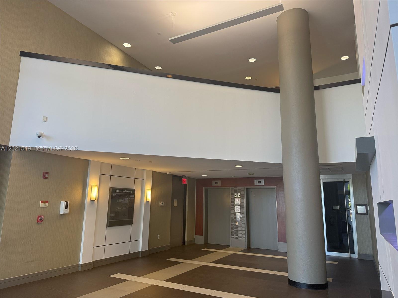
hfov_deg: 71.6
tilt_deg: +11.8
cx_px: 199
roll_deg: -0.8
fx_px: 276
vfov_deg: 56.8
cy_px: 149
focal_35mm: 24
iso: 125
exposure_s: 1/120
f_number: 1.78
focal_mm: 6.76
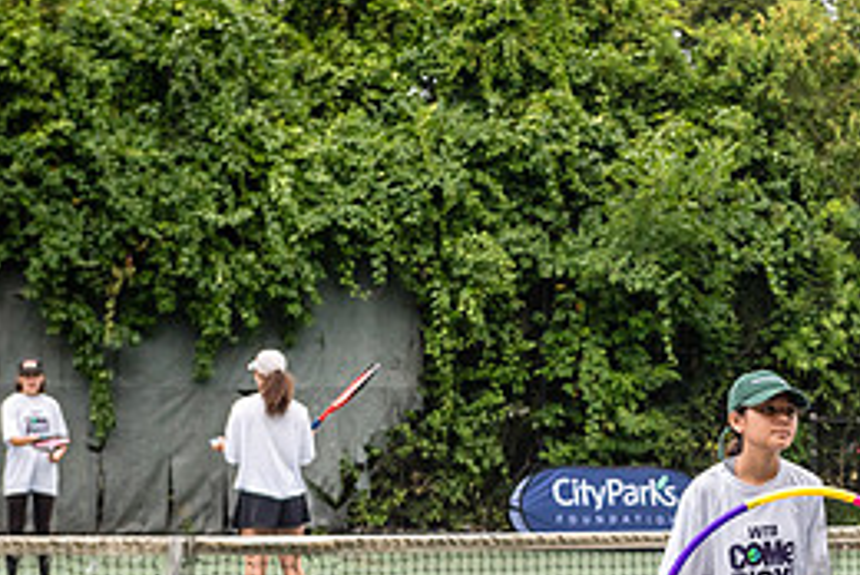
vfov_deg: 9.8
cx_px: 820
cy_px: 573
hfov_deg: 14.5
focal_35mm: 139
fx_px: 3324
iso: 1000
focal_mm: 60
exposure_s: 1/3200
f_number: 4.5
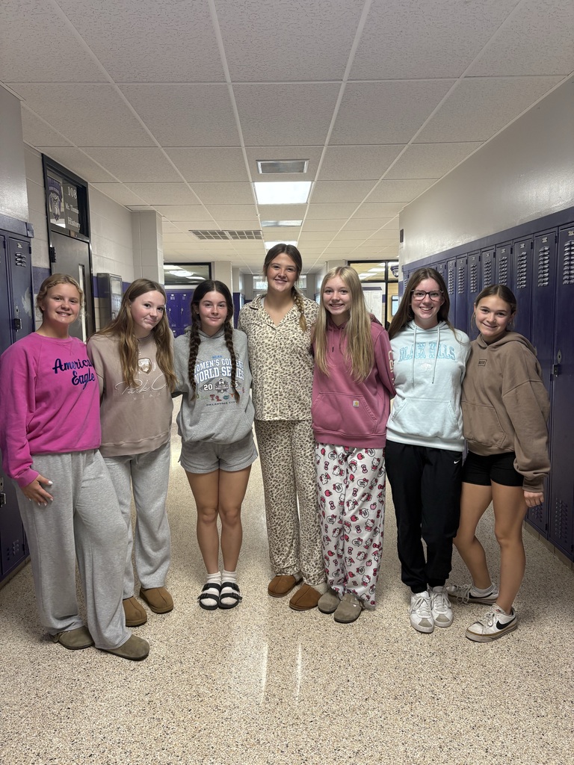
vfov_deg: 67.3
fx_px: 575
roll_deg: +0.6
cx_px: 287
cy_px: 382
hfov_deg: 53.1
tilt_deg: -4.5
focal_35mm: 26
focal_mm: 5.96
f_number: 1.6
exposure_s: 1/60
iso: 125
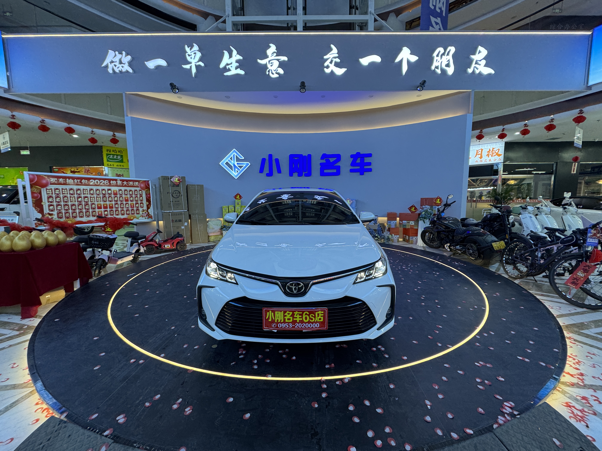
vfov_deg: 85.7
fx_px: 243
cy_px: 226
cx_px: 301
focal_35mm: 14
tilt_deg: -6.2
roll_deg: +0.3
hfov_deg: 102.1
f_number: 2.2
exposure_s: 1/100
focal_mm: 2.22
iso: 100
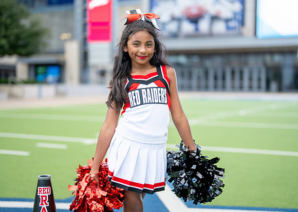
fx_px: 500
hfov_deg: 33.2
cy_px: 104
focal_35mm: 59
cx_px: 156
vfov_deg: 24.0
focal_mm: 50
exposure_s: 1/1000
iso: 160
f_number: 1.2
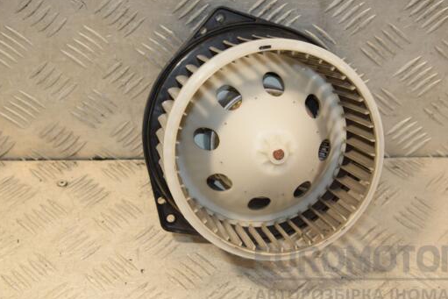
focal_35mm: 74
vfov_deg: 18.4
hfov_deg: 27.3
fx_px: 921
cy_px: 142
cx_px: 238
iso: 800
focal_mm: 42
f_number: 7.1
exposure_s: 1/200
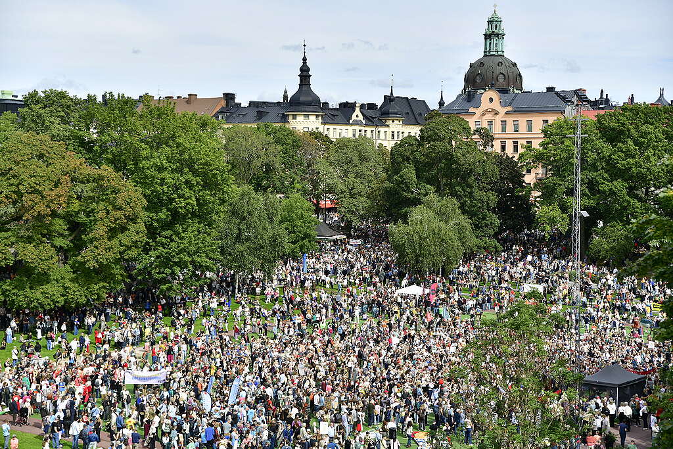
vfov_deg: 21.9
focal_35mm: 62
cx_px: 336
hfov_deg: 32.4
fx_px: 1159
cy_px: 224
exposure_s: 1/1000
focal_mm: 62
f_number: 3.5
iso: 100
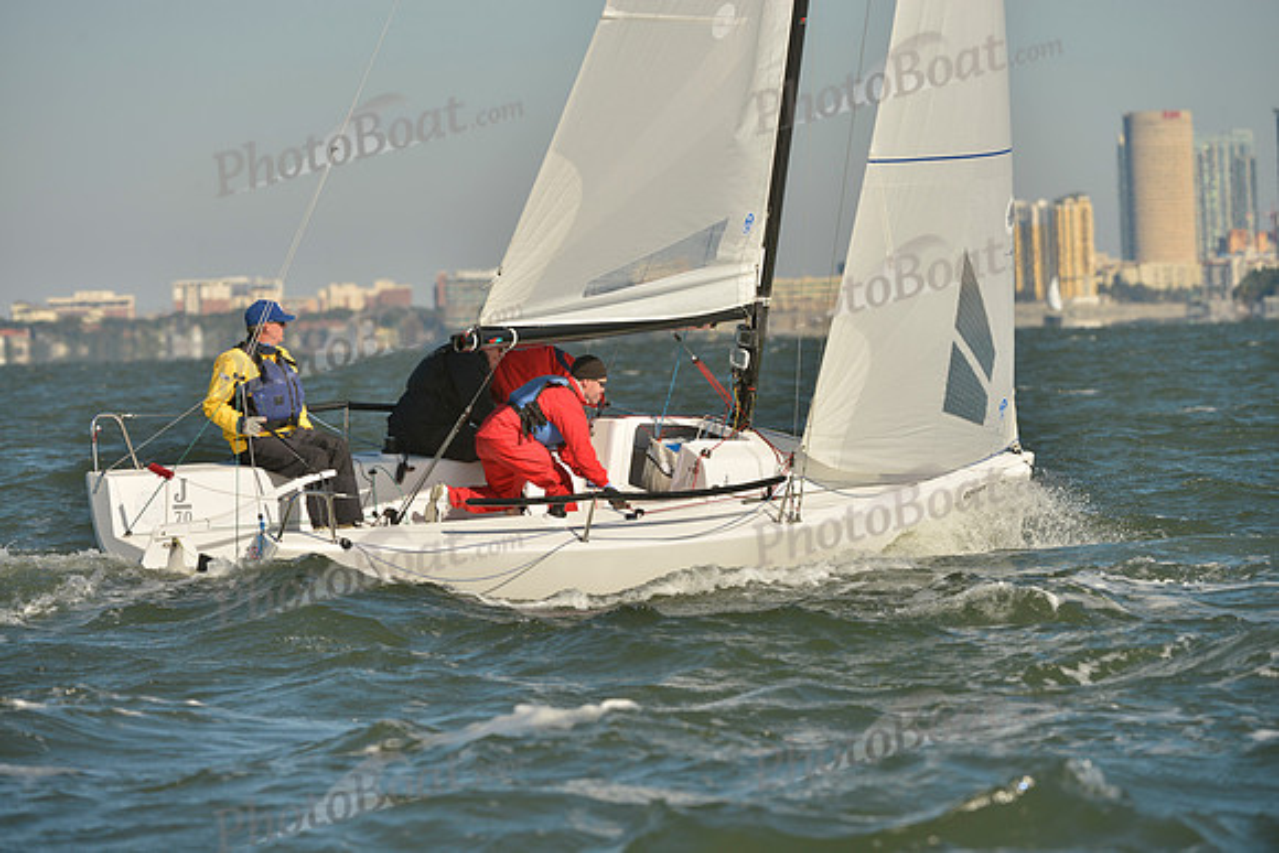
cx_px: 640
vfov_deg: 5.3
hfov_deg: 7.9
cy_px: 426
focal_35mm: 260
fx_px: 9239
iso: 200
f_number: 6.3
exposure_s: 1/1250
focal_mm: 260
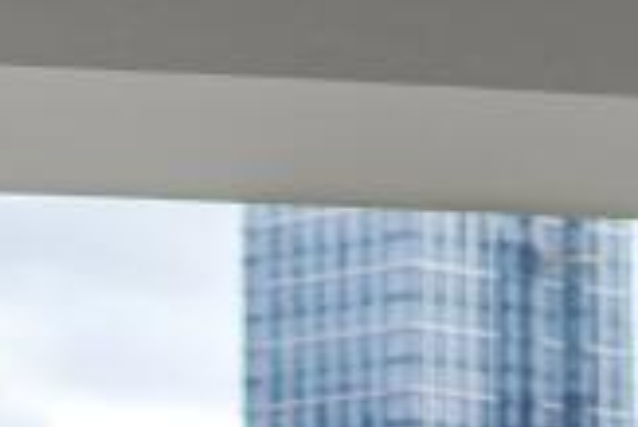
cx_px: 106
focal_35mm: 283
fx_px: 5020
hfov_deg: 7.3
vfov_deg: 4.7
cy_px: 1236
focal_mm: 30
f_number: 1.4
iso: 100
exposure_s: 1/2500
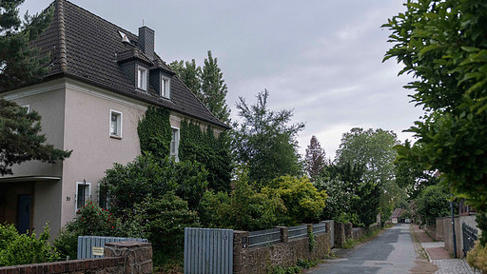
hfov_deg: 59.4
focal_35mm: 33
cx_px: 221
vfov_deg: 35.5
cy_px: 168
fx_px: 426
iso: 400
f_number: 4
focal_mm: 27
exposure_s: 1/60
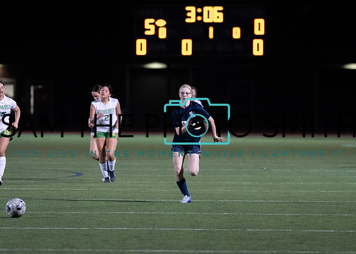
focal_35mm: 320
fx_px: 3238
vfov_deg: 4.5
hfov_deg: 6.3
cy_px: 147
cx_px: 175
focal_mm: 200
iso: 5000
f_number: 2.8
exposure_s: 1/1000
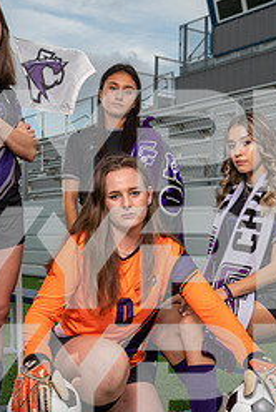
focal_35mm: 58
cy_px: 259
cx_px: 121
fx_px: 665
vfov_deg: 34.3
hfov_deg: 23.4
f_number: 5
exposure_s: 1/400
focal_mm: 32
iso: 320
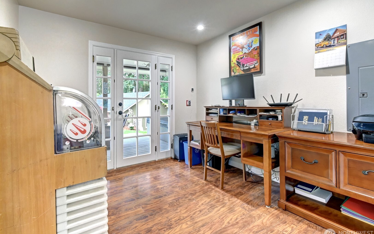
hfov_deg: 97.8
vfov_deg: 71.2
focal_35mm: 16
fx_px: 163
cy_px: 113
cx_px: 184
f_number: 11
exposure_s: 1/2.5
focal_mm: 10
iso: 3200
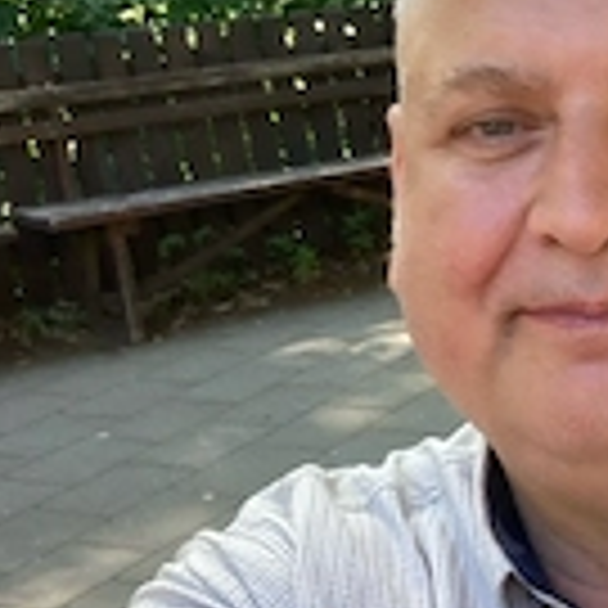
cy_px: 140
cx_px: 667
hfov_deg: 19.8
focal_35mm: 84
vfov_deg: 20.5
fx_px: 1669
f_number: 2.2
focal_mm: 2.87
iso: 50
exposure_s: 1/121
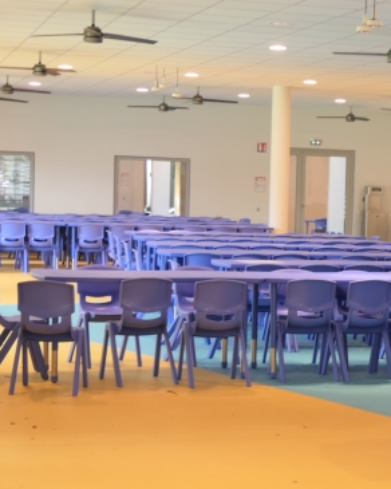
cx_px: 418
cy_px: 313
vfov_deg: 20.1
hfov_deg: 15.8
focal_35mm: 95
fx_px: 1374
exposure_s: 1/8
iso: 125
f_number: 5
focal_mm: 17.5
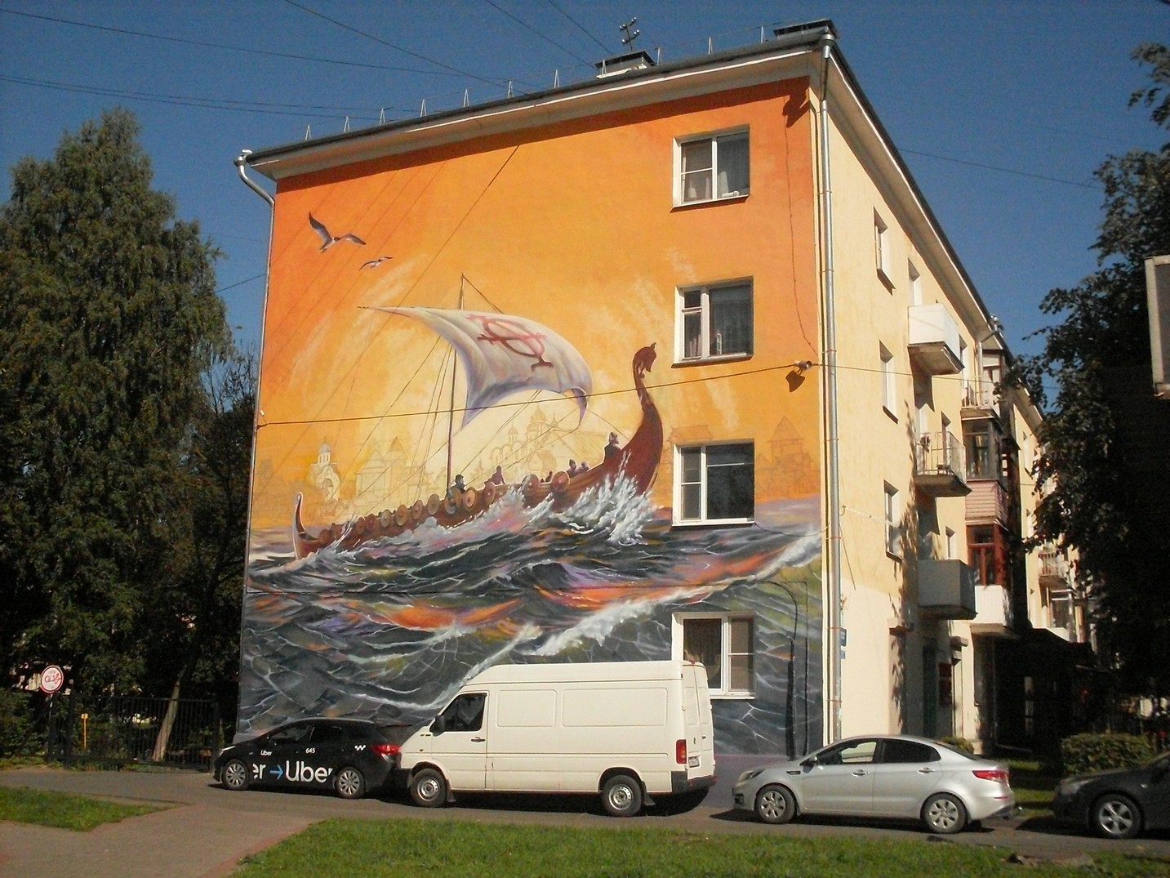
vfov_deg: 37.7
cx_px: 585
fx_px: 1284
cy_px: 439
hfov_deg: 49.0
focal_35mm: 38
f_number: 8.4
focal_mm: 6.3
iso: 400
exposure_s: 1/1500
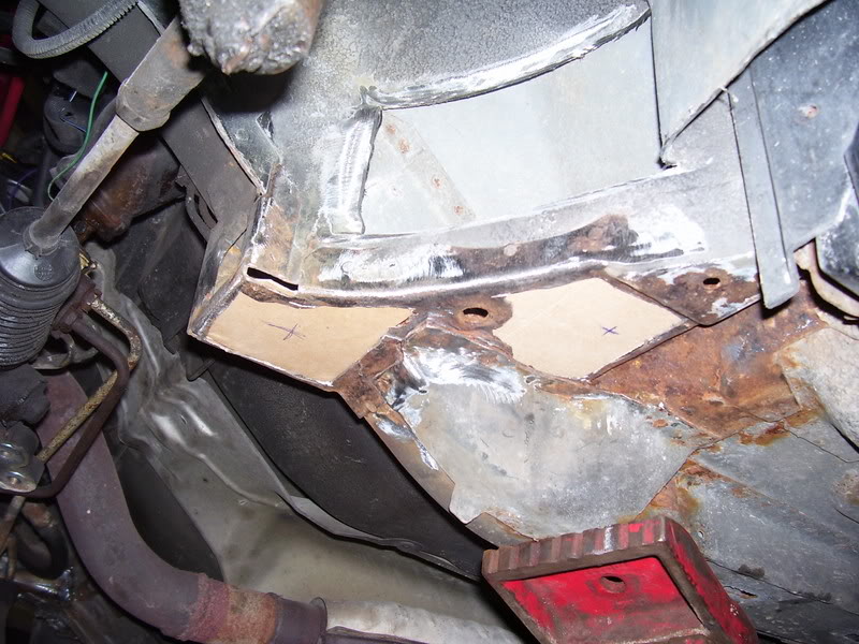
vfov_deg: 41.8
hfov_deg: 54.0
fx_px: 844
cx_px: 430
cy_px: 322
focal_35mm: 34
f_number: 2.7
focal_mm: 5.6
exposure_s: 1/60
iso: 80
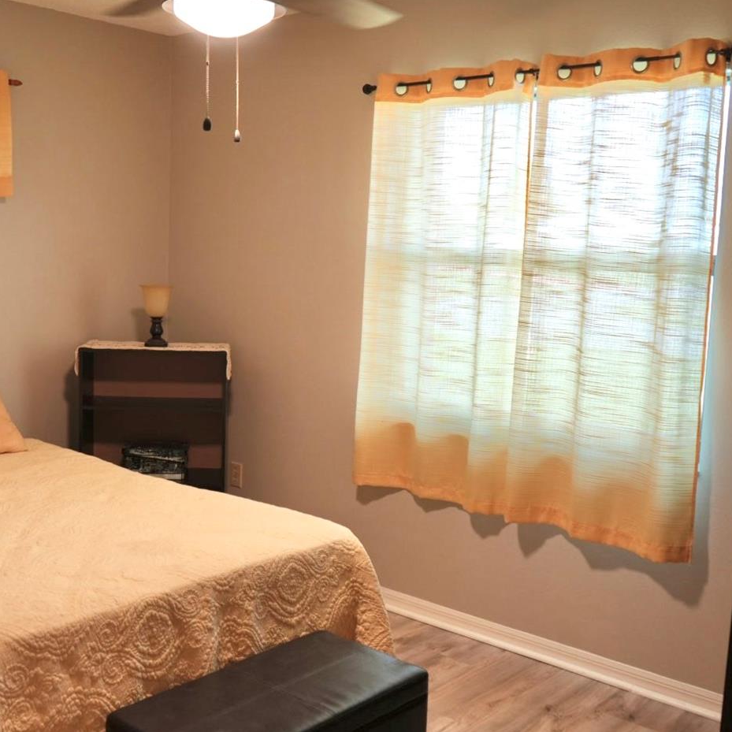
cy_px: 368
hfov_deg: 40.6
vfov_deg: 40.9
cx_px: 276
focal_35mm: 41
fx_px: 981
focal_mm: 28
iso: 800
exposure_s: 1/160
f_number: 4
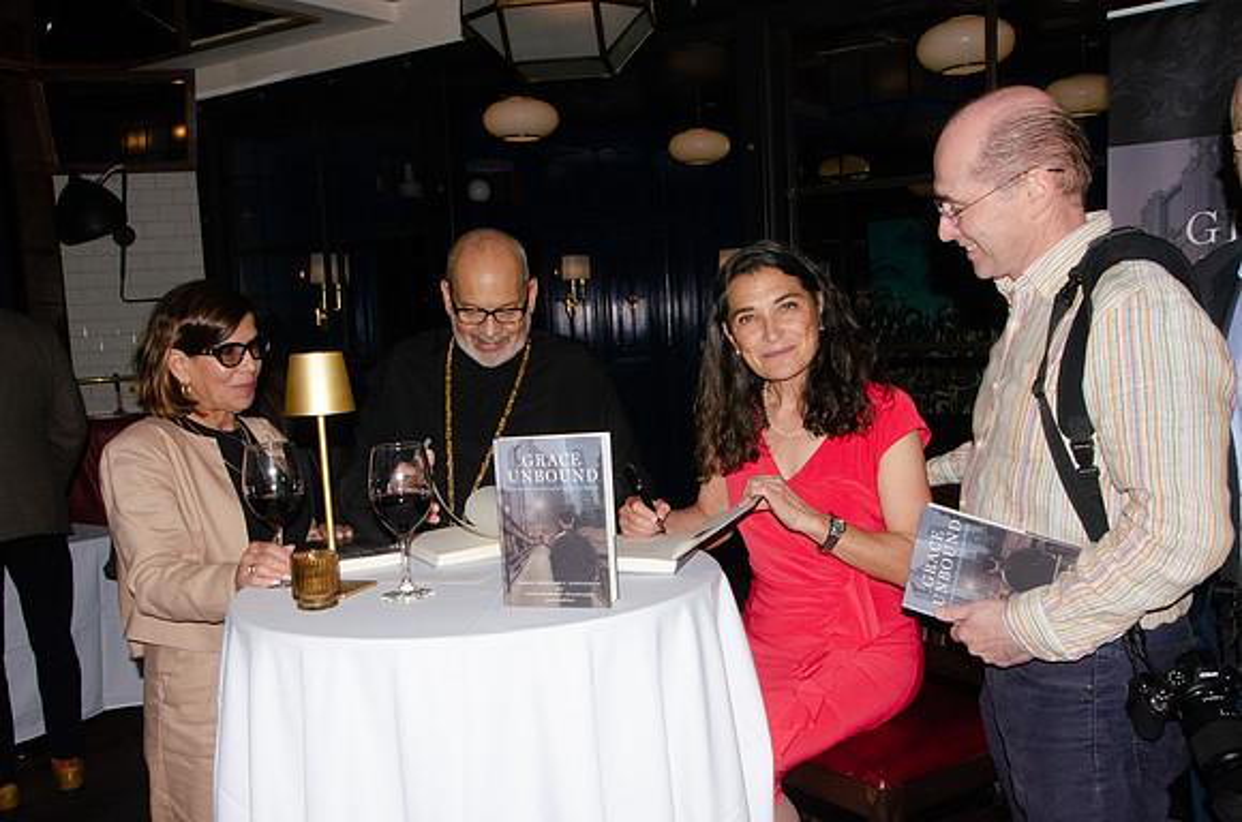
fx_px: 1239
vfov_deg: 36.7
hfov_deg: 53.2
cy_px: 411
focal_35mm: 36
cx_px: 621
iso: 2500
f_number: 20
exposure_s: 1/250
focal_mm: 24
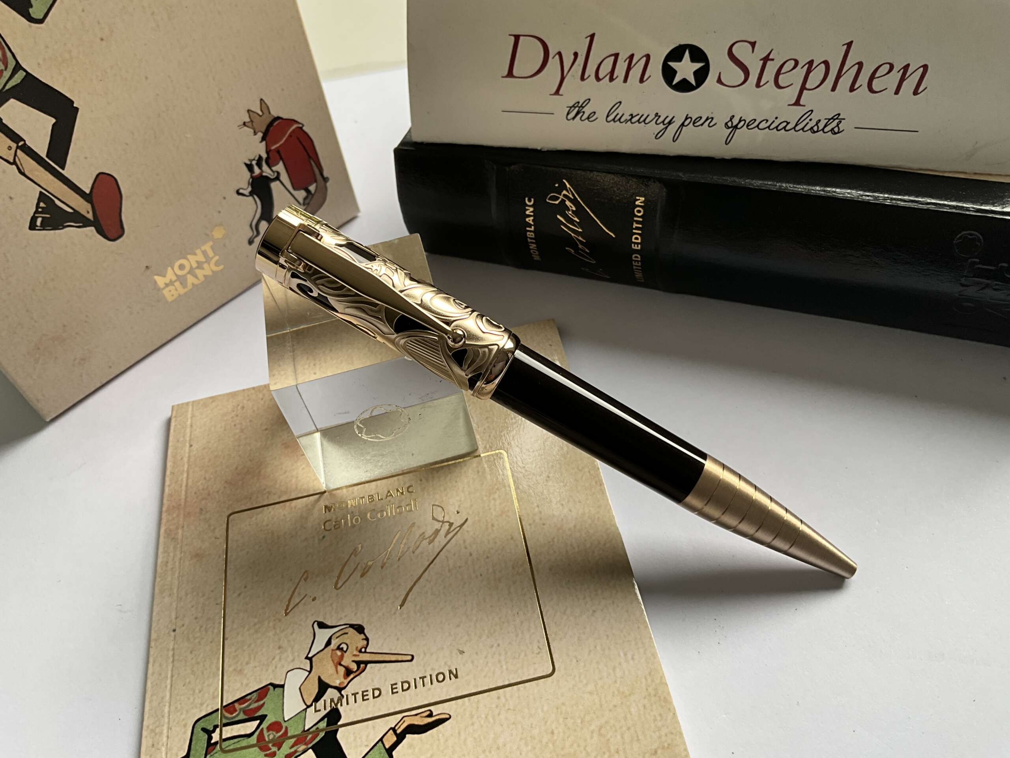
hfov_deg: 61.7
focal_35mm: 29
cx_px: 505
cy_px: 379
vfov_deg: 48.2
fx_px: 846
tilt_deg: -50.3
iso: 25
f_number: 1.8
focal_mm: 3
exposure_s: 1/122
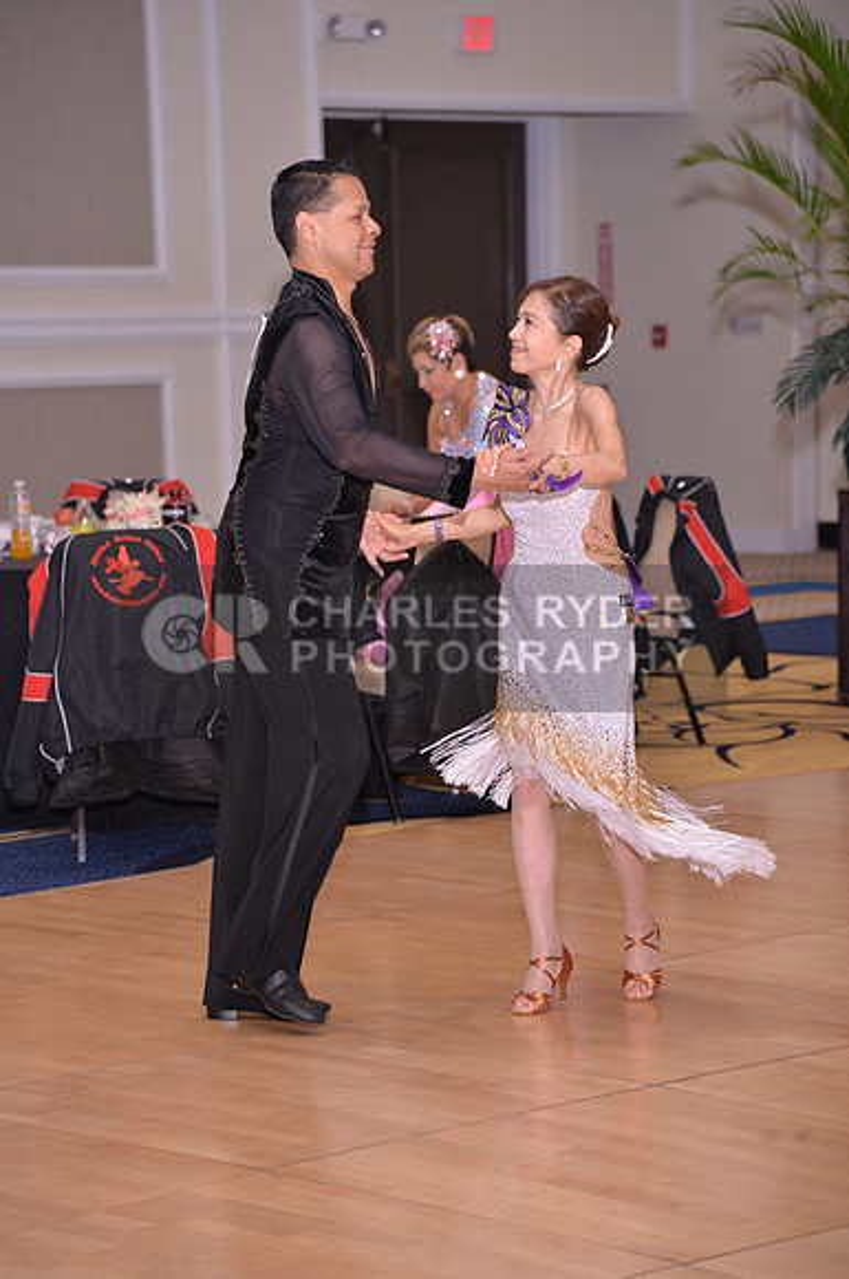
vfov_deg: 17.1
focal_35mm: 120
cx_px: 424
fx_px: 4257
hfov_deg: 11.4
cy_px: 640
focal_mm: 120
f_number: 4.5
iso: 2000
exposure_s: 1/250
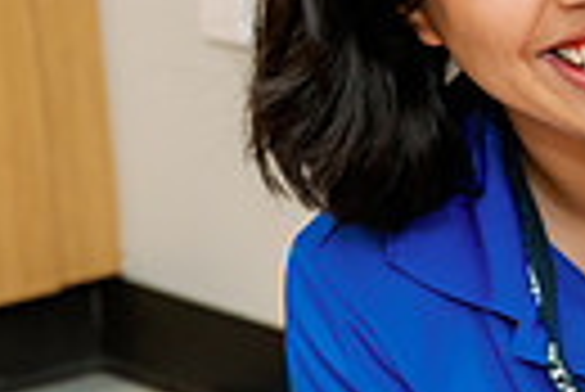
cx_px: 1179
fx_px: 3335
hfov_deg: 9.4
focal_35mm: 205
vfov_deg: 6.7
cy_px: 255
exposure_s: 1/125
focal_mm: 46
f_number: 5
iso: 800
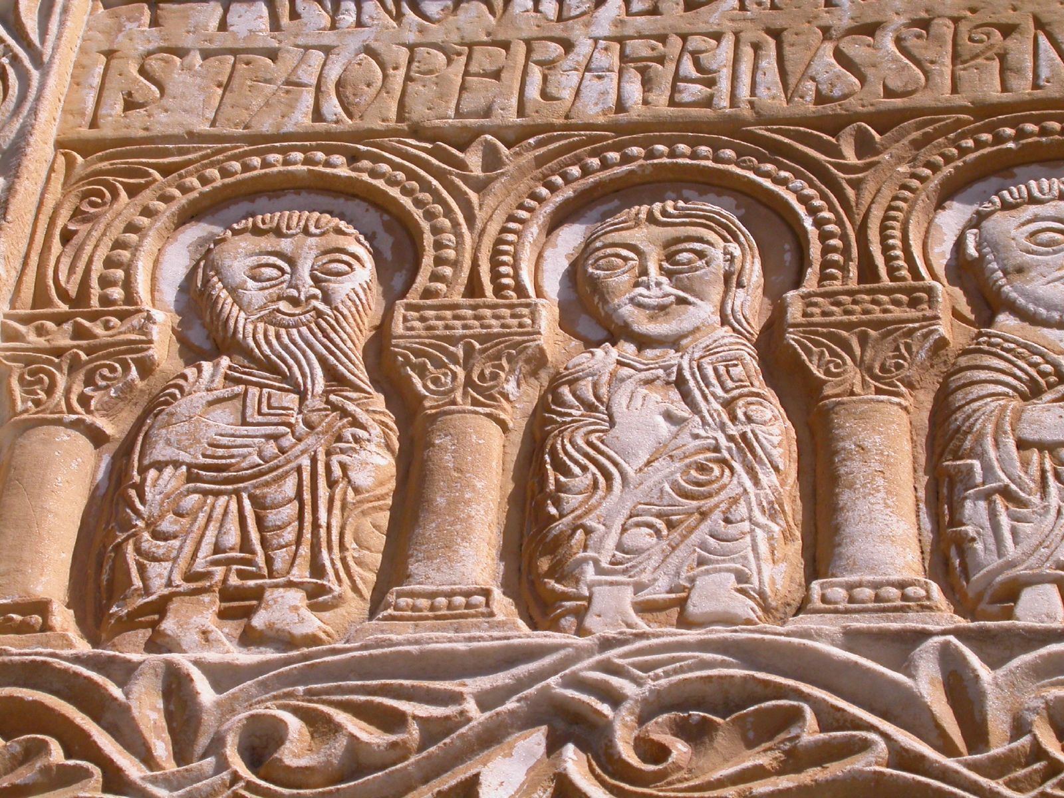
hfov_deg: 19.1
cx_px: 532
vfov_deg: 14.4
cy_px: 399
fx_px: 3166
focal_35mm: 103
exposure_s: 1/531
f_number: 7.2
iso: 100
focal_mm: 21.3
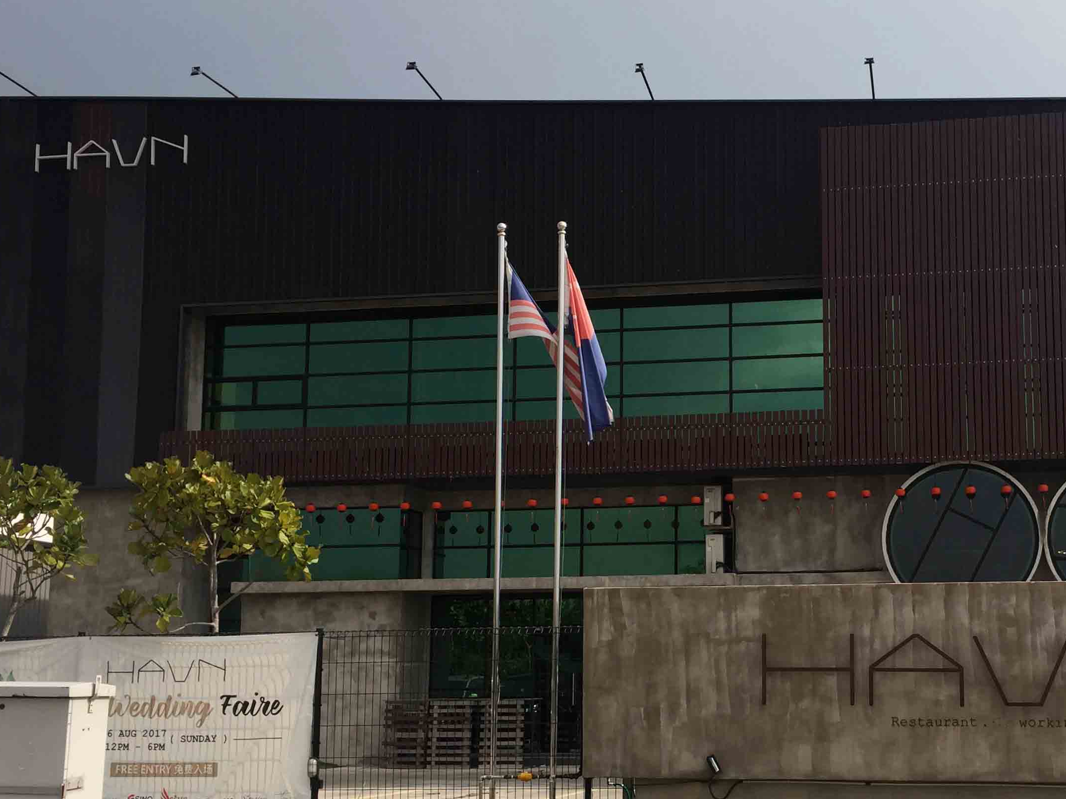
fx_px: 1355
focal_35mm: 44
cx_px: 755
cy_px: 502
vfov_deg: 32.7
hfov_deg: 42.1
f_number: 2.2
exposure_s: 1/1319
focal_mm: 4.15
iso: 32
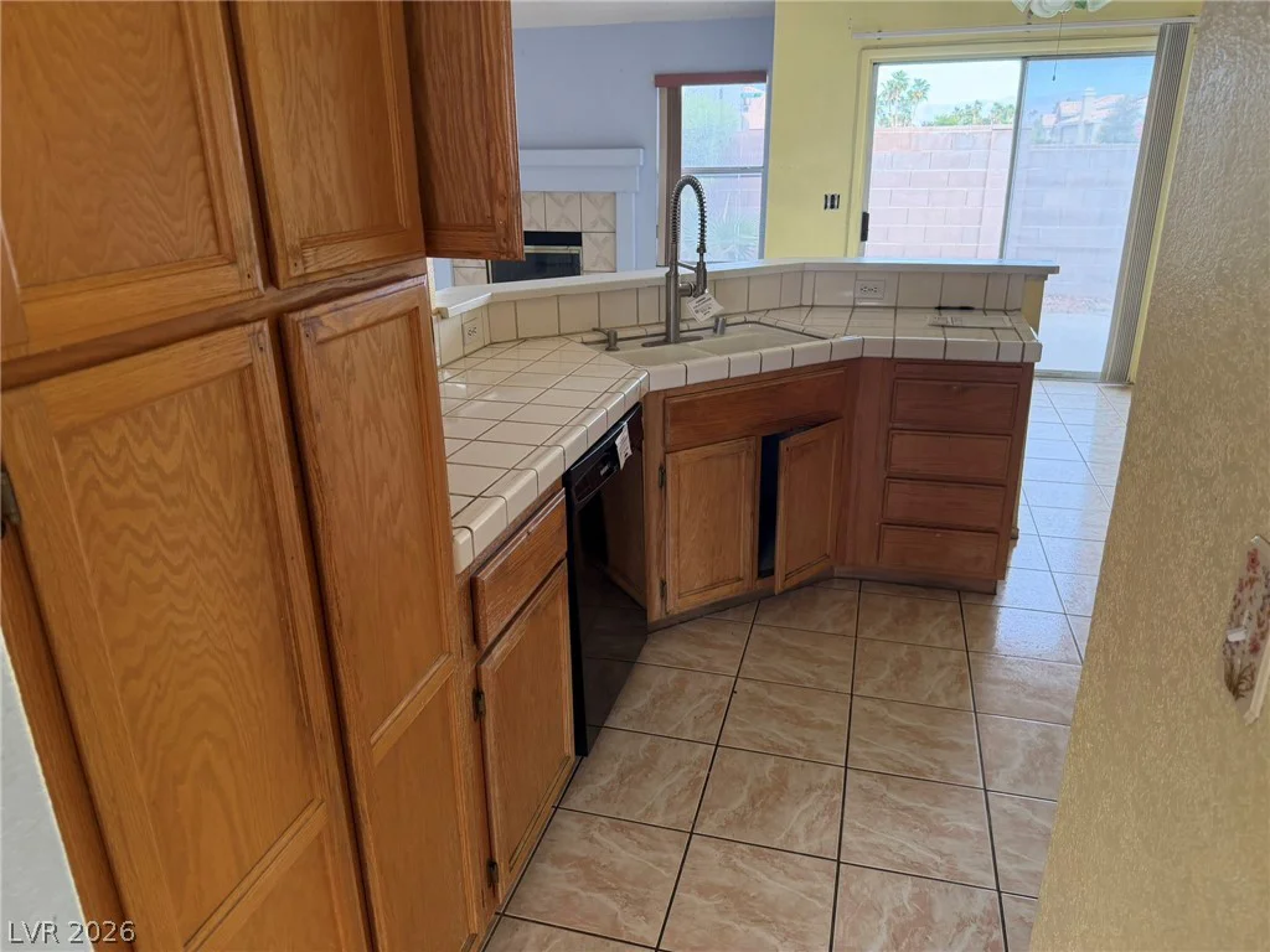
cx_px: 635
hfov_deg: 71.6
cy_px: 476
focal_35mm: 24
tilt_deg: -18.4
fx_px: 881
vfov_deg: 56.8
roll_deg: +1.0
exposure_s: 1/161
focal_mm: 6.76
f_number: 1.78
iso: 200
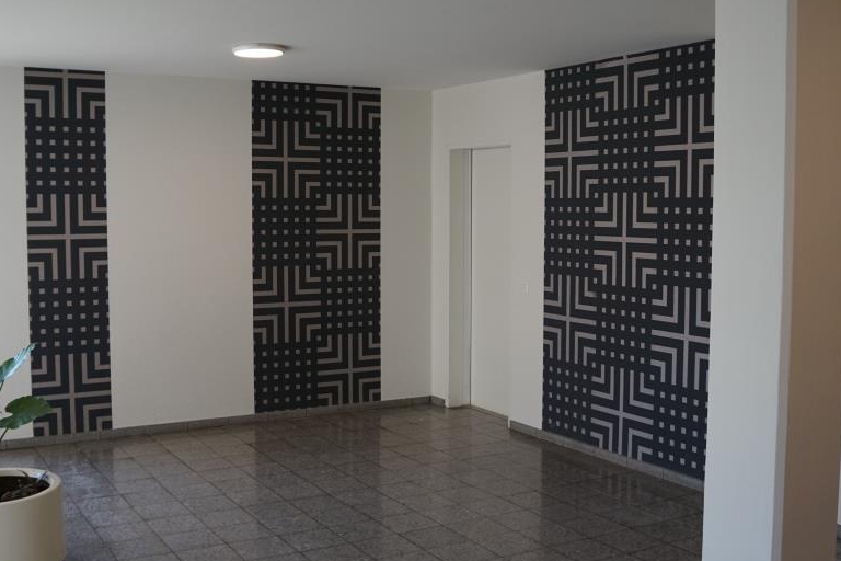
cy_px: 283
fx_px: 934
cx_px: 399
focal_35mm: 40
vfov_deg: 33.4
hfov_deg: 48.4
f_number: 4
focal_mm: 20
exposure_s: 1/160
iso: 400
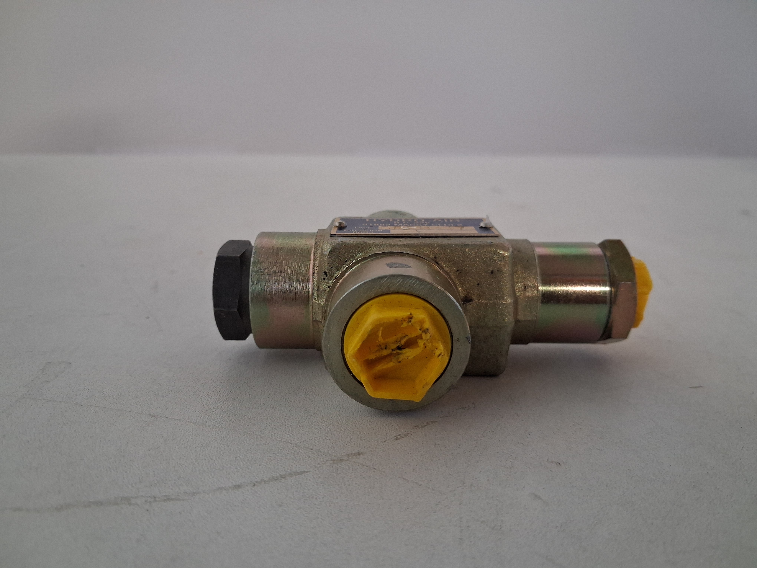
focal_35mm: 27
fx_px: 590
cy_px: 284
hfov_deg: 65.3
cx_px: 378
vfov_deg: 51.4
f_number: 1.8
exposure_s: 1/120
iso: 400
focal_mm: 4
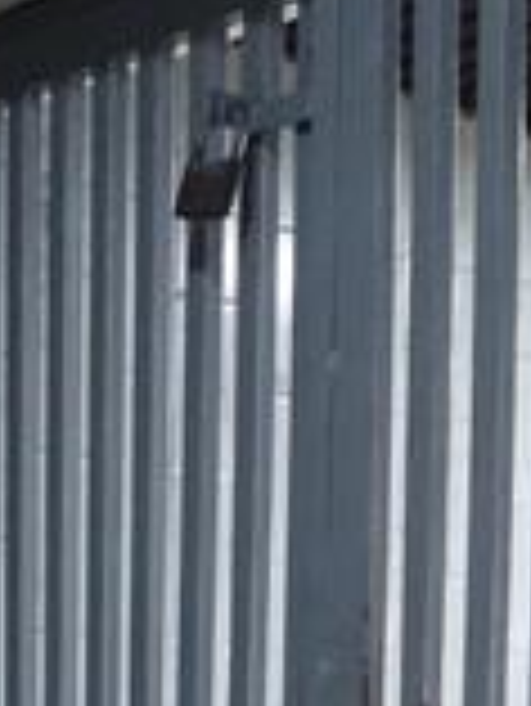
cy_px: 962
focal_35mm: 118
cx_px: 81
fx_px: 2410
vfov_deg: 15.7
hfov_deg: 12.5
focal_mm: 4.75
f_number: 1.8
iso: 721
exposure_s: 1/25
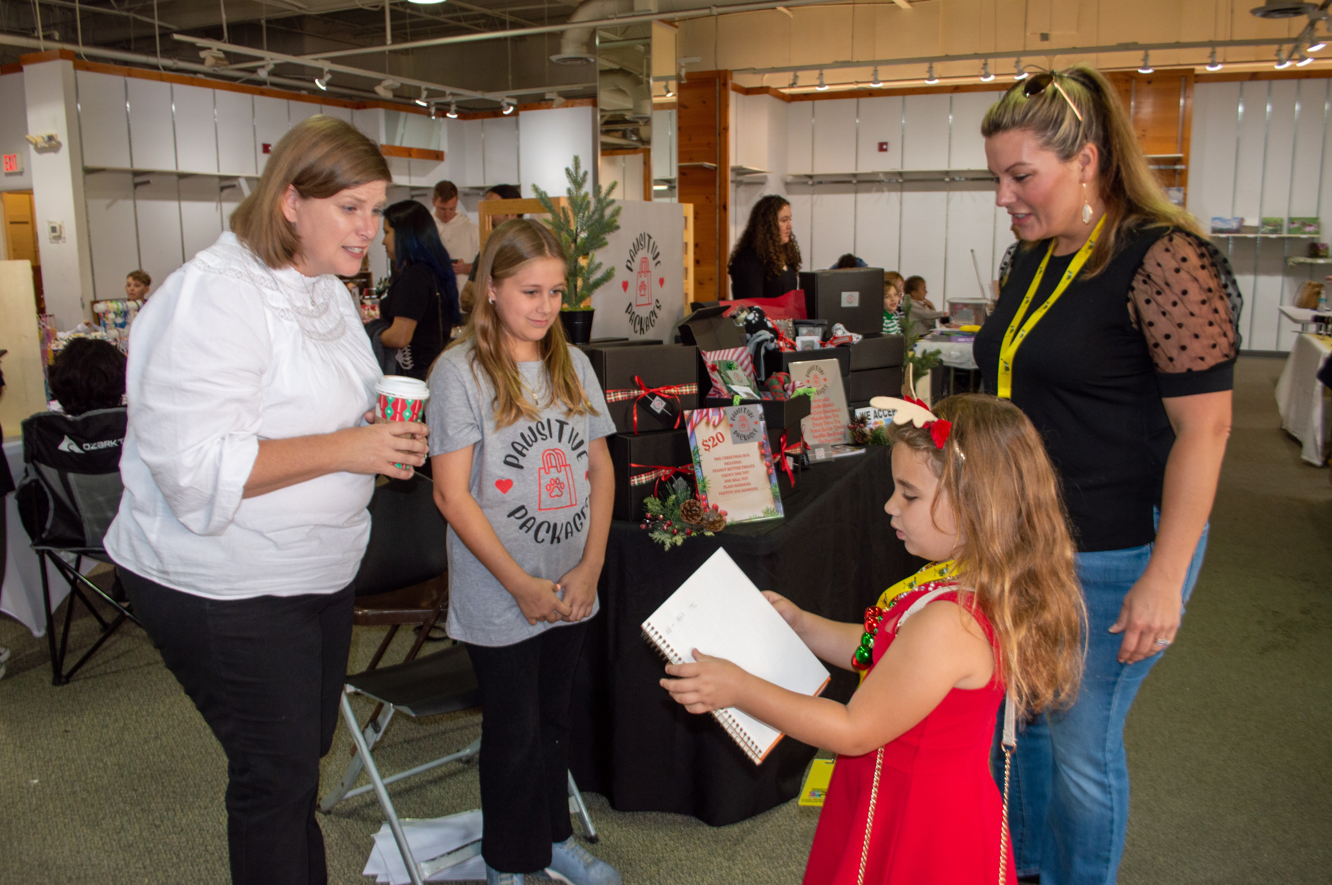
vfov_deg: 47.8
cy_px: 442
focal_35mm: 27
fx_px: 998
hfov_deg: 67.4
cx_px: 666
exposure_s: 1/60
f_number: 3.5
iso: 400
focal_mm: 18
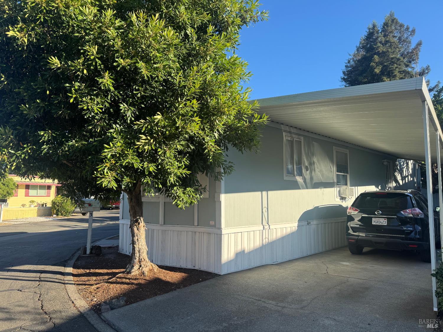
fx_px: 307
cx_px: 222
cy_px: 166
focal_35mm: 24
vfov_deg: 56.8
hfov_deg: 71.6
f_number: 1.78
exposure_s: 1/1339
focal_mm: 6.76
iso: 80
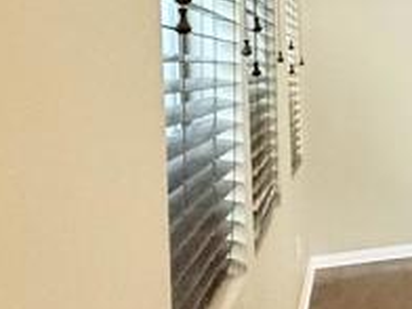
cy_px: 65
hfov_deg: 16.1
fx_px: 869
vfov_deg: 20.0
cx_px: 933
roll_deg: +1.1
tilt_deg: -0.5
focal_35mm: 73
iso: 500
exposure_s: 1/60
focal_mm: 2.22
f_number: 2.2
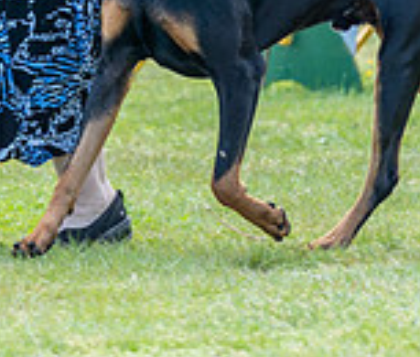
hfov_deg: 2.3
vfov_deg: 2.0
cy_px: -197
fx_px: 10470
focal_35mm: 822
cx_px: 69
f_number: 3.2
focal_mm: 171
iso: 125
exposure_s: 1/500
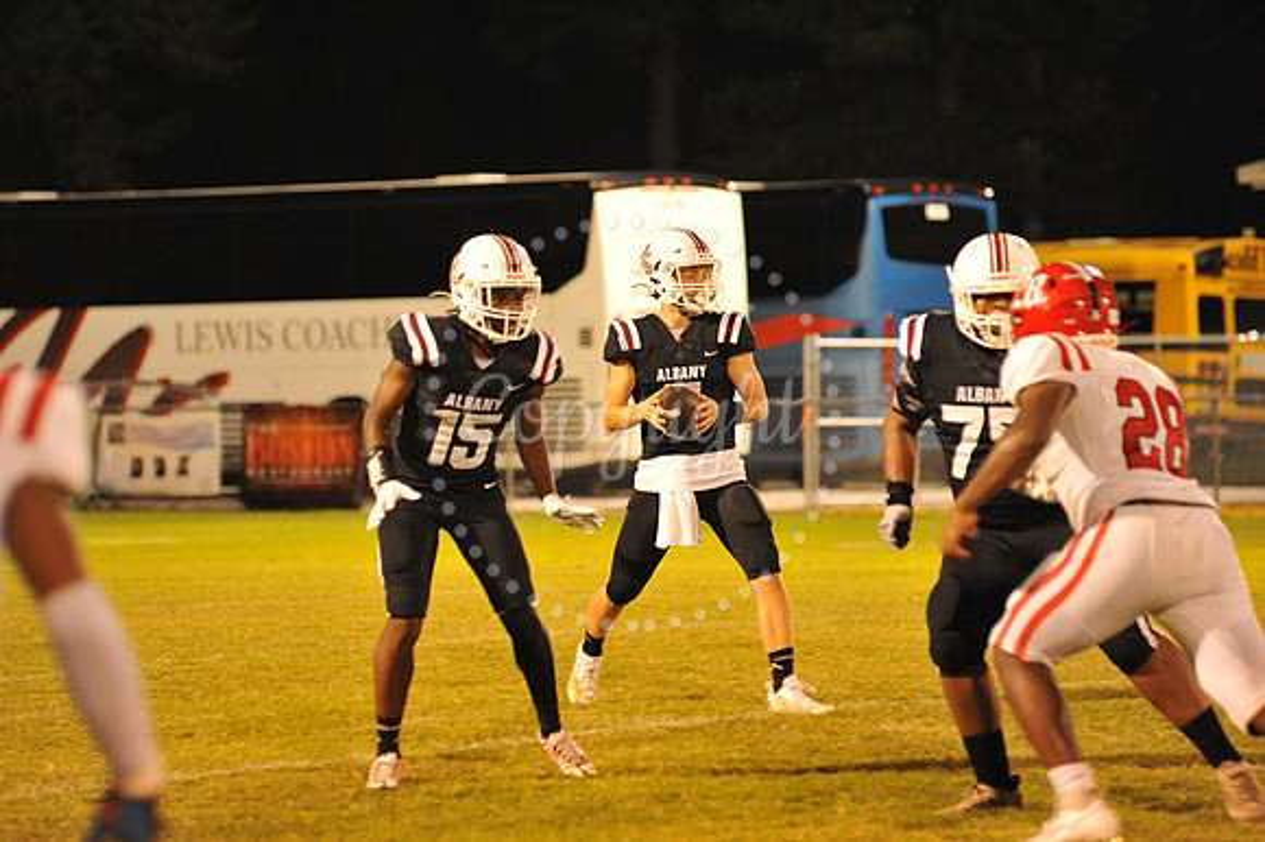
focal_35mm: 200
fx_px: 7024
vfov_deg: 6.9
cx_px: 632
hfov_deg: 10.3
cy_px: 421
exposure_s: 1/160
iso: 5000
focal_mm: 200
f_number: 5
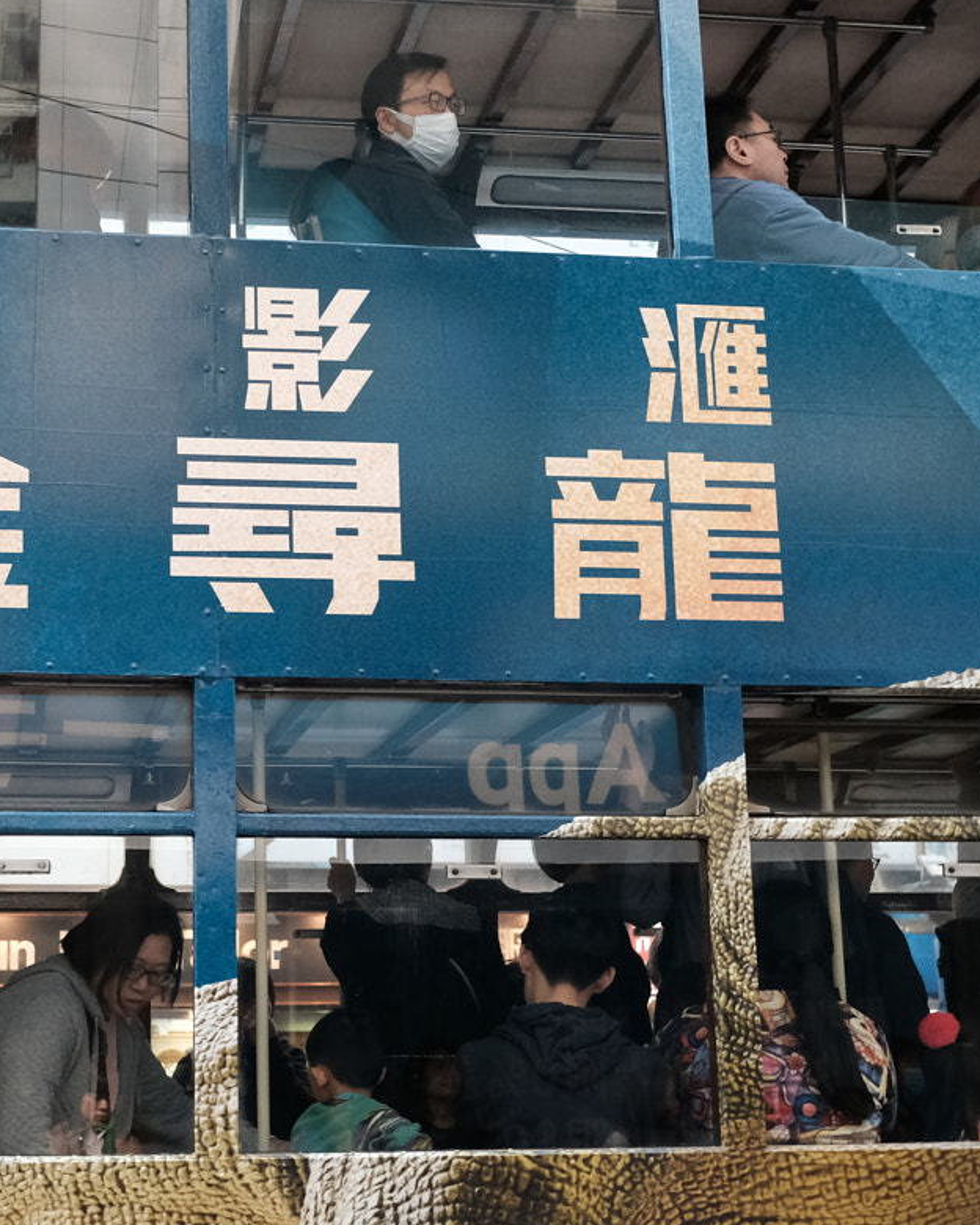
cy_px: 651
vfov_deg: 36.0
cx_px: 223
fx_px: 1885
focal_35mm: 52
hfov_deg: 28.6
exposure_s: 1/500
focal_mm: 18
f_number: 4
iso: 2000
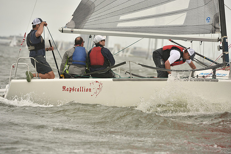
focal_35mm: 307
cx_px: 113
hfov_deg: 6.7
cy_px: 76
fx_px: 1970
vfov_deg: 4.5
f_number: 6.3
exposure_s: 1/1000
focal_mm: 300
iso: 400
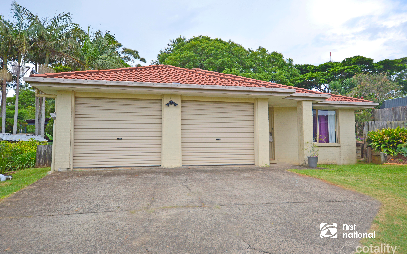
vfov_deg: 52.0
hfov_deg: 75.9
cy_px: 128
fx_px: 261
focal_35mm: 24
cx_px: 202
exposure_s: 1/160
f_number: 6.3
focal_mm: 15
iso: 100
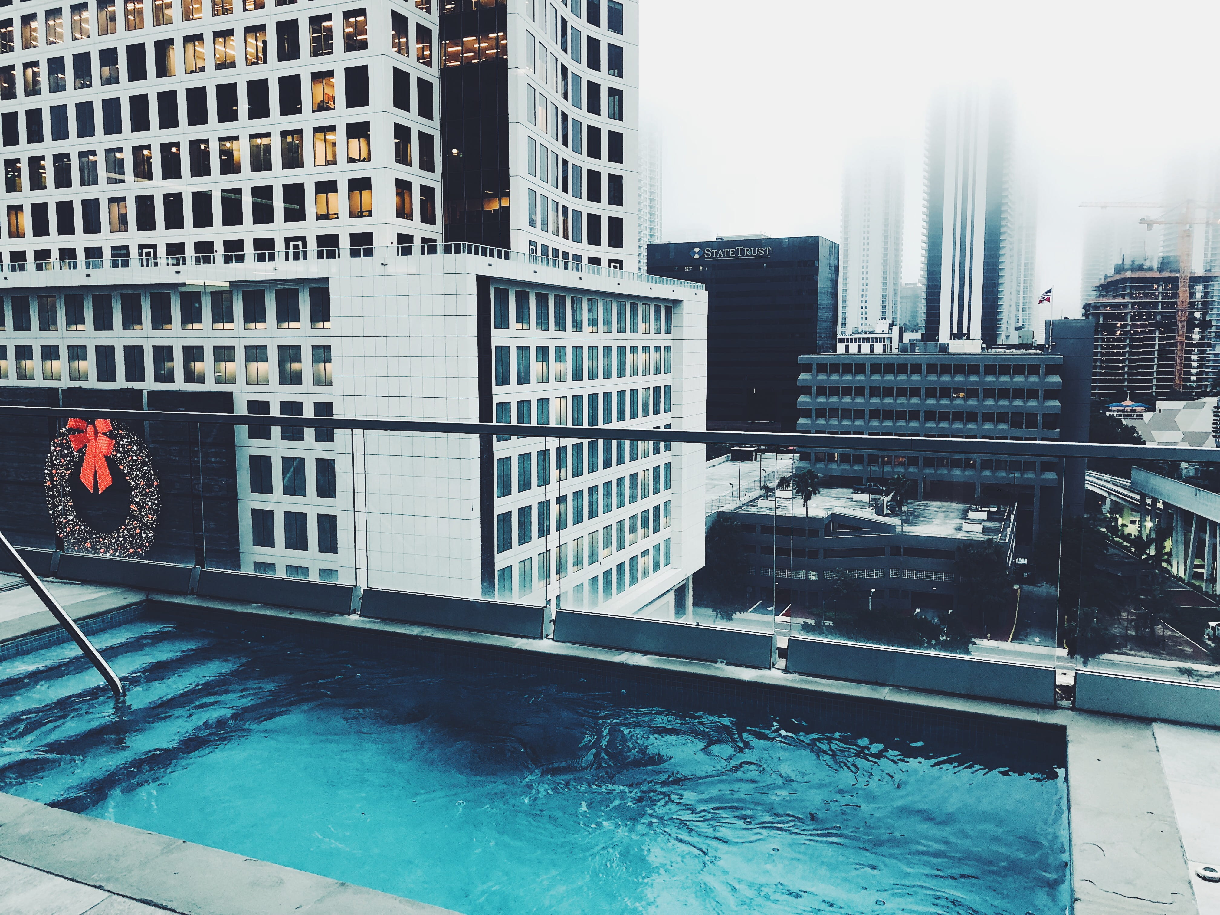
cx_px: 610
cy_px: 458
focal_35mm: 28
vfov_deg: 49.7
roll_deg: -0.2
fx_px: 987
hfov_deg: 63.4
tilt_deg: -5.7
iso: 40
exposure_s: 1/20
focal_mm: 4
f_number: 1.8
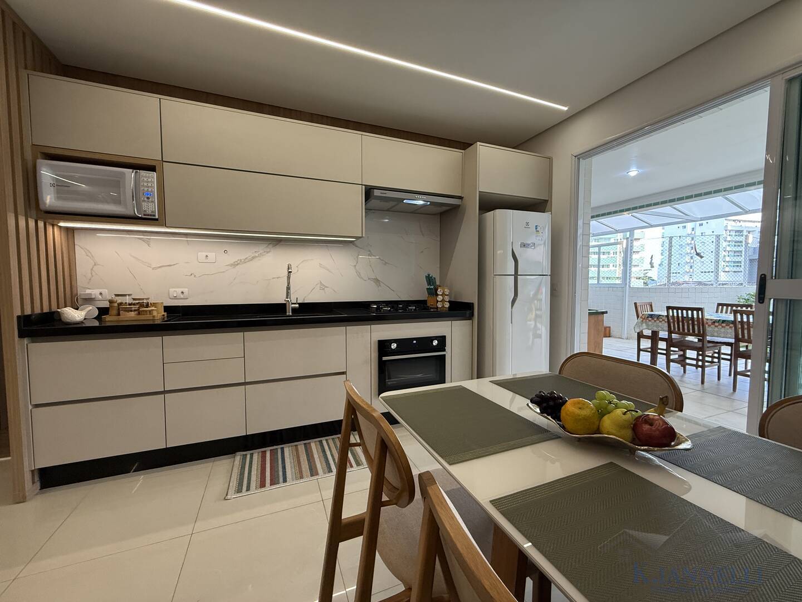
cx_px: 401
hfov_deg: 102.1
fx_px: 324
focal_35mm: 14
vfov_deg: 85.7
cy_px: 301
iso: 250
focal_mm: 2.22
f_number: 2.2
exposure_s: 1/120
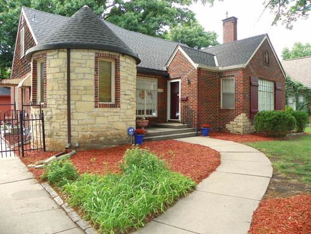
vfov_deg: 53.1
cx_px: 156
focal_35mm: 26
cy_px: 117
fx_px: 234
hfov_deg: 67.3
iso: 64
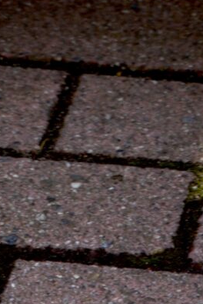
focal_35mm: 454
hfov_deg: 3.0
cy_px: -675
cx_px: 227
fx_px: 3833
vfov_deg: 4.3
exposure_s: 1/125
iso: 100
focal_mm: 70
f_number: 5.6
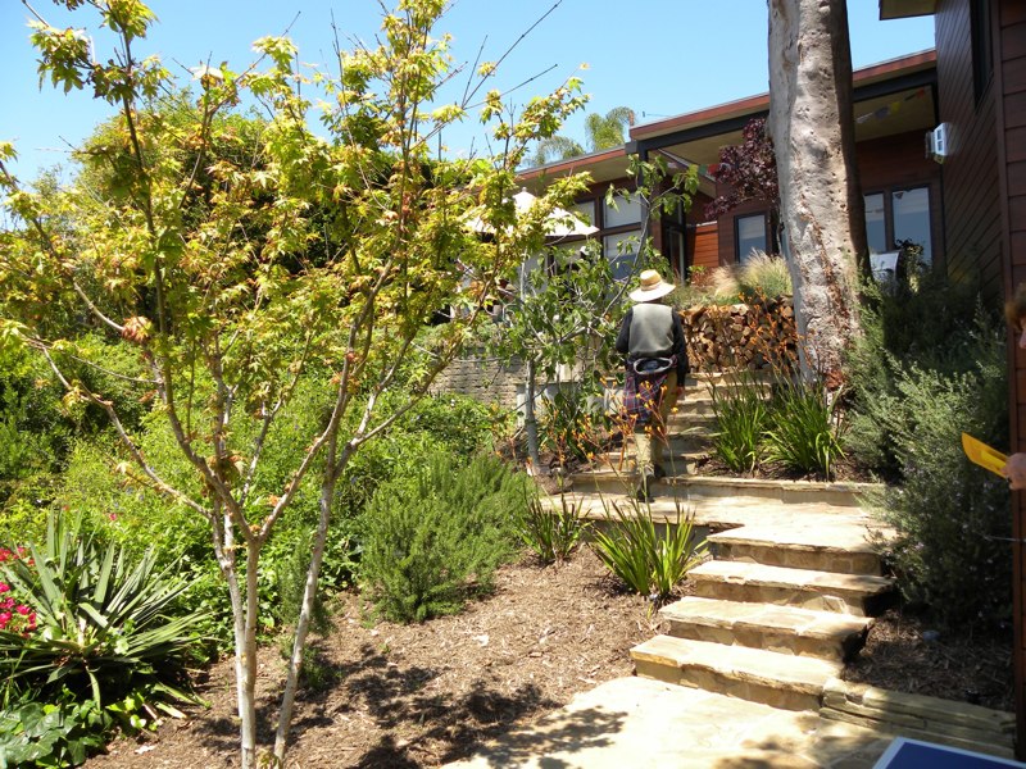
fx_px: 860
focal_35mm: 29
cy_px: 384
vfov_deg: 48.2
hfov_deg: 61.7
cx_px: 513
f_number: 3.2
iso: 64
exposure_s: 1/397
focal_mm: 5.2
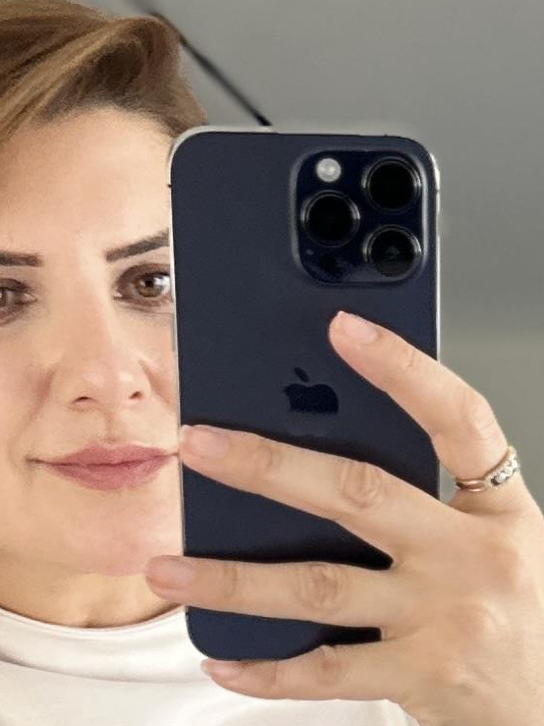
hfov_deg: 11.0
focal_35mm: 131
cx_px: 719
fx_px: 2746
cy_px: 798
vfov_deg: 14.7
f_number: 1.78
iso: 250
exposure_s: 1/105
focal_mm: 6.86
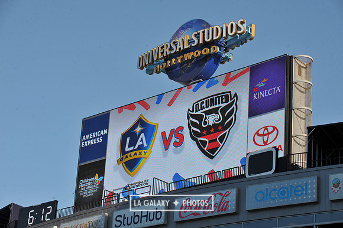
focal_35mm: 110
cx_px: 172
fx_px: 1047
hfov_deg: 18.6
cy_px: 114
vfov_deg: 12.4
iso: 200
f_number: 10
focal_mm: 110
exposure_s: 1/400
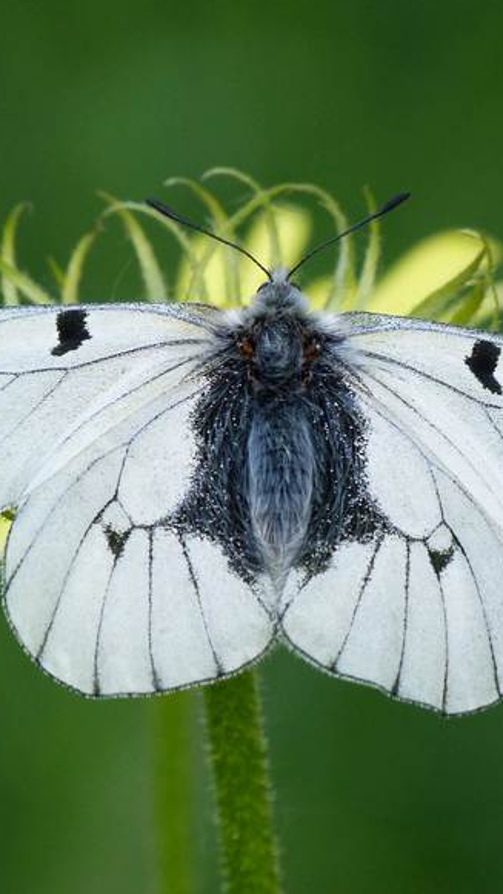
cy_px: 409
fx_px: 18582
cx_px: 219
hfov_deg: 1.6
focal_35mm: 783
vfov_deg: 2.8
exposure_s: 1/100
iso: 200
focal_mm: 88.2
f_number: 4.5
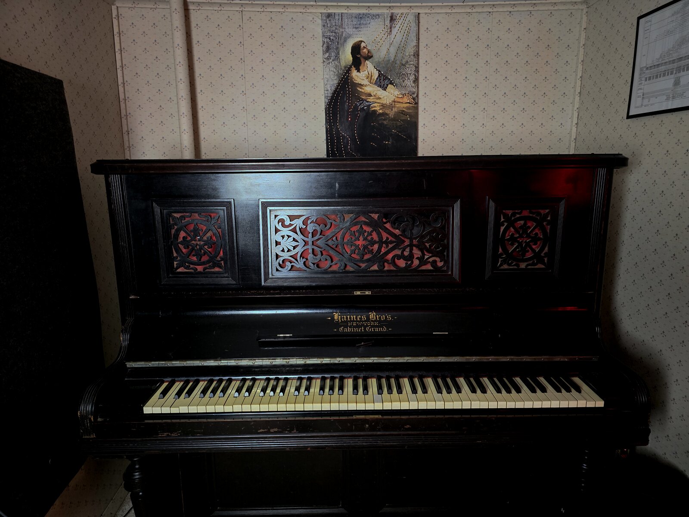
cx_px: 344
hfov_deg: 73.9
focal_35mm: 23
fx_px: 458
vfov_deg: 58.9
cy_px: 258
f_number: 1.7
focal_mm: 6.3
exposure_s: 1/40
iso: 1600
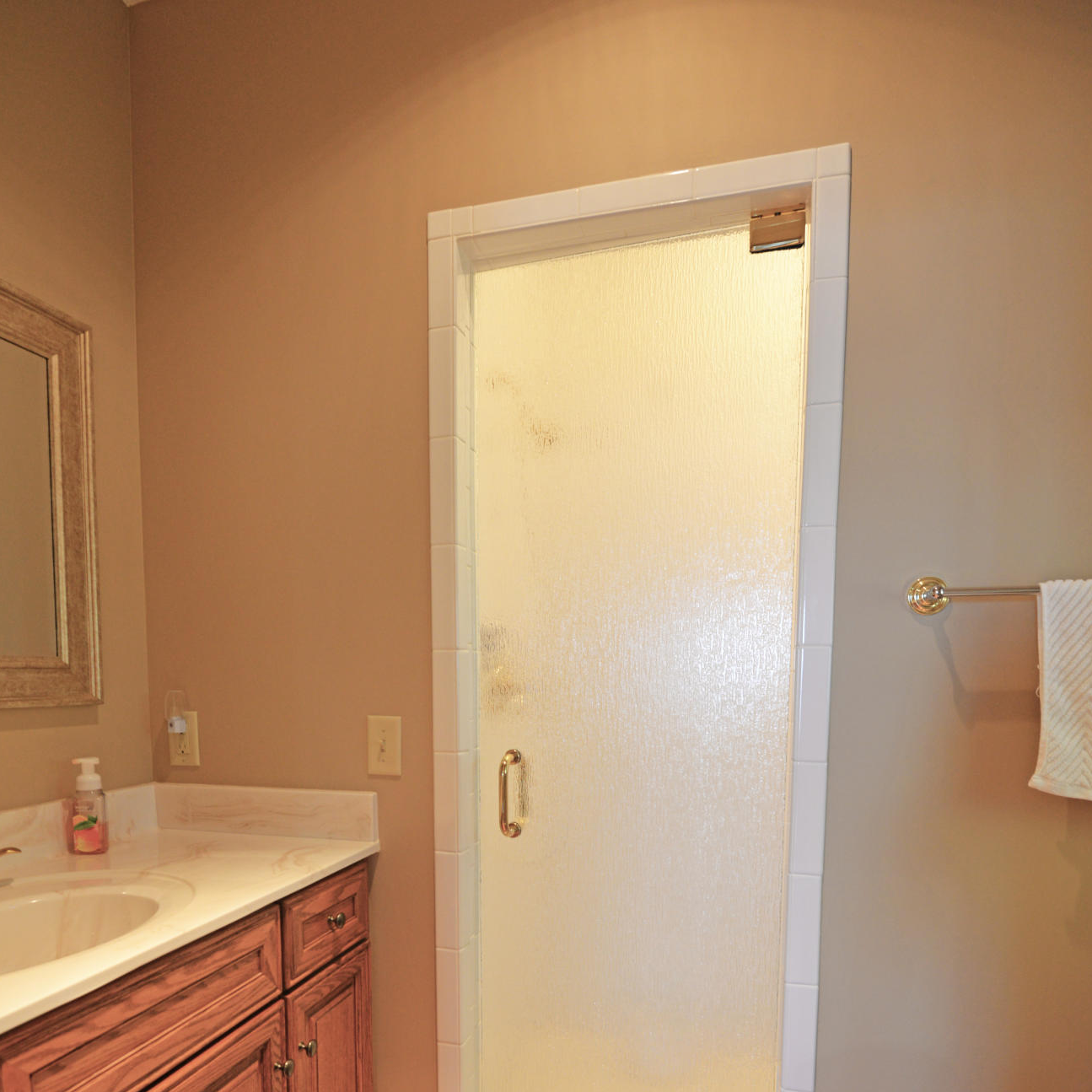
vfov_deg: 69.7
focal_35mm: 21
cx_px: 538
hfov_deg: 72.1
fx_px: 749
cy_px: 742
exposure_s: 1/50
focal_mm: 16
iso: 800
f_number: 4
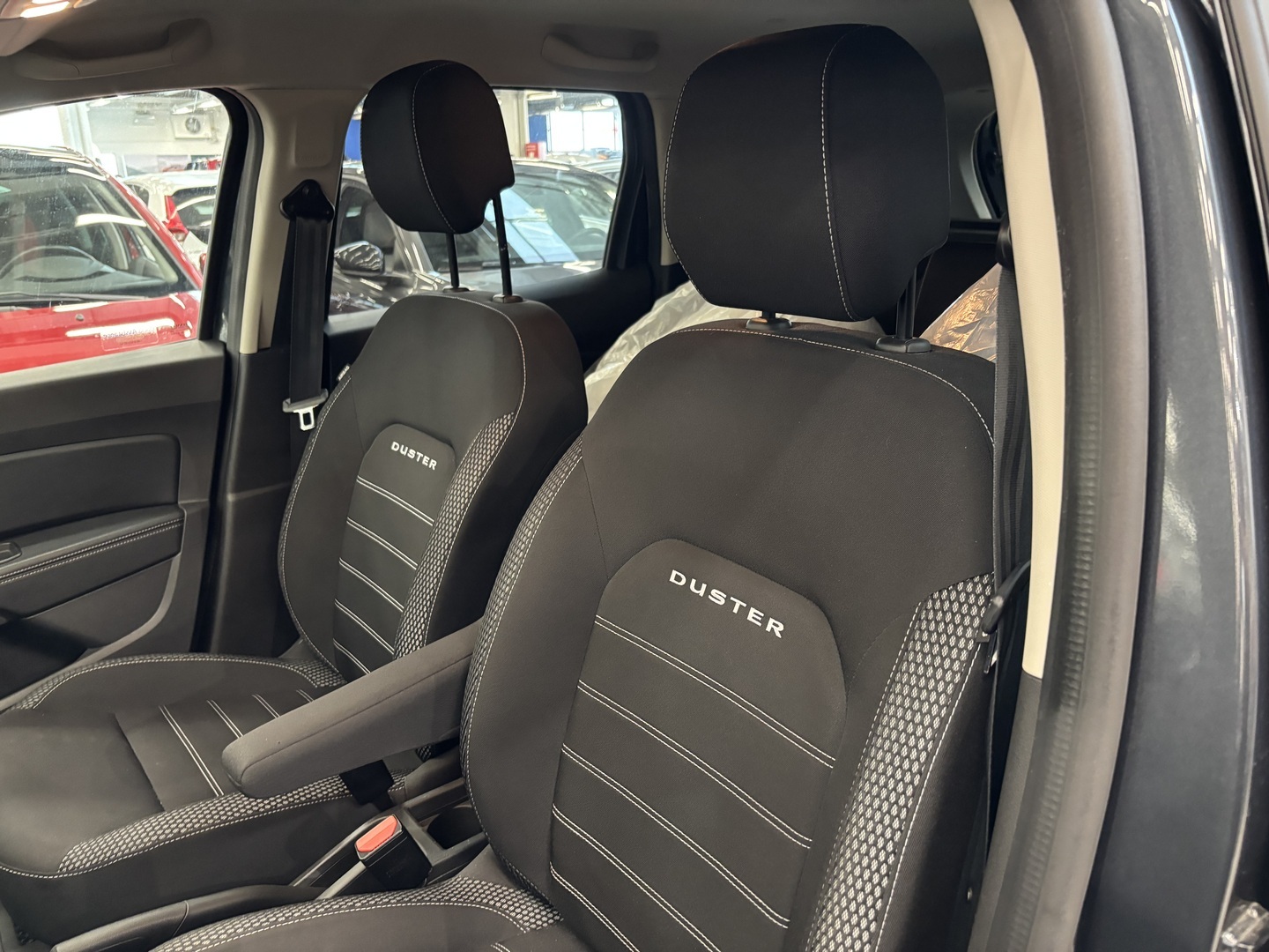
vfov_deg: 53.1
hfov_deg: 67.3
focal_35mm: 26
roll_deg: +1.1
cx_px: 634
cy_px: 476
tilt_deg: -18.0
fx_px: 953
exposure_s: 1/25
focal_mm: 5.96
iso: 500
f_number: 1.6
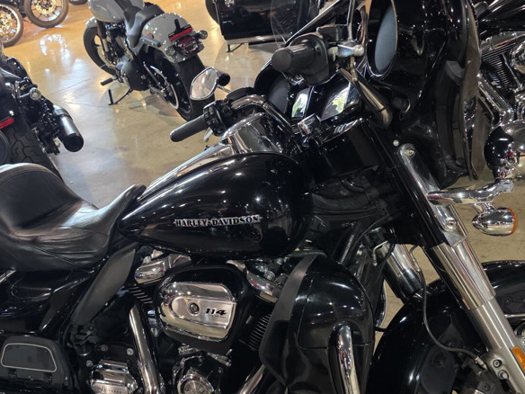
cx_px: 167
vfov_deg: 34.3
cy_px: 222
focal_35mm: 42
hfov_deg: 44.0
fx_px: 637
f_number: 1.7
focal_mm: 6.3
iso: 500
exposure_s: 1/120
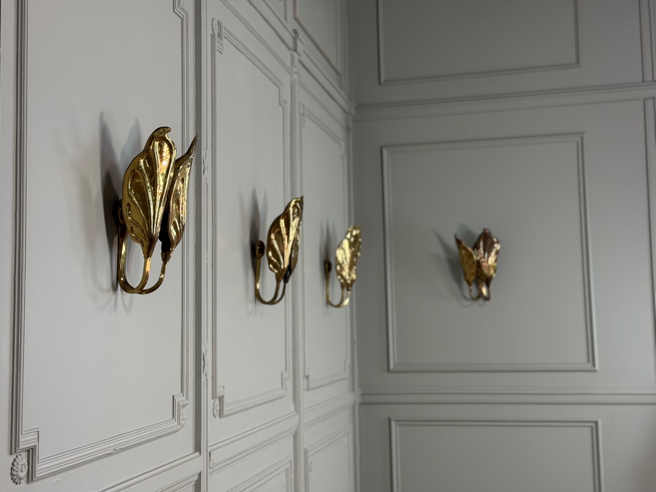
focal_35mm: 48
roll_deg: +1.7
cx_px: 328
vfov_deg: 30.3
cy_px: 246
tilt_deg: +4.2
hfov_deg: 39.7
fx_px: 910
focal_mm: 6.76
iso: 125
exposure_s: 1/50
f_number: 1.78
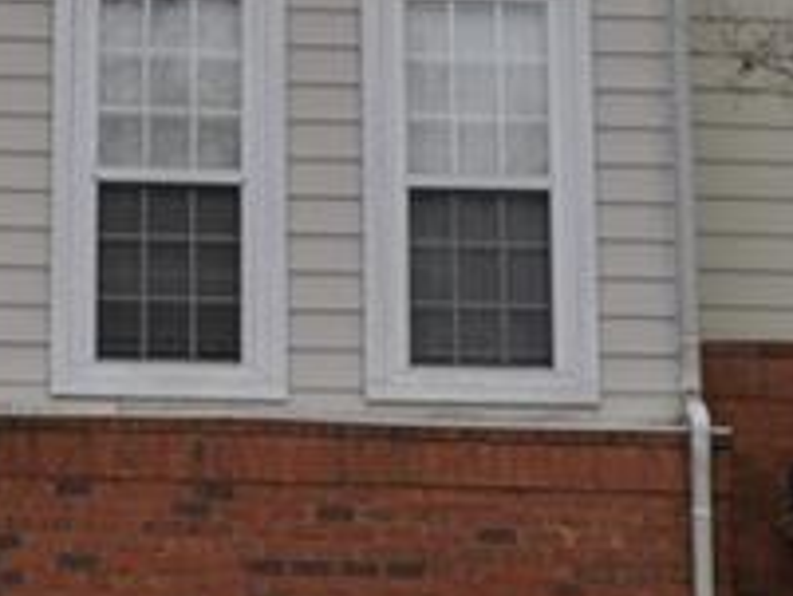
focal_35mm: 132
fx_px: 3026
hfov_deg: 14.8
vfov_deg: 11.2
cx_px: 75
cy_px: 282
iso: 200
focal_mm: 18
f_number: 6.3
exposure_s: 1/160
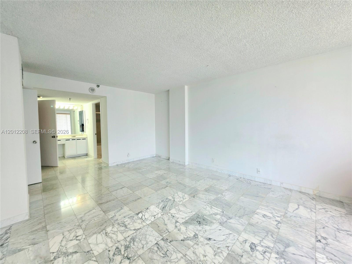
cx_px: 176
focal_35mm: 13
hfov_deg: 106.2
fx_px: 132
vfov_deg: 89.9
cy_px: 132
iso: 50
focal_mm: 2.2
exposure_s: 1/120
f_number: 1.9
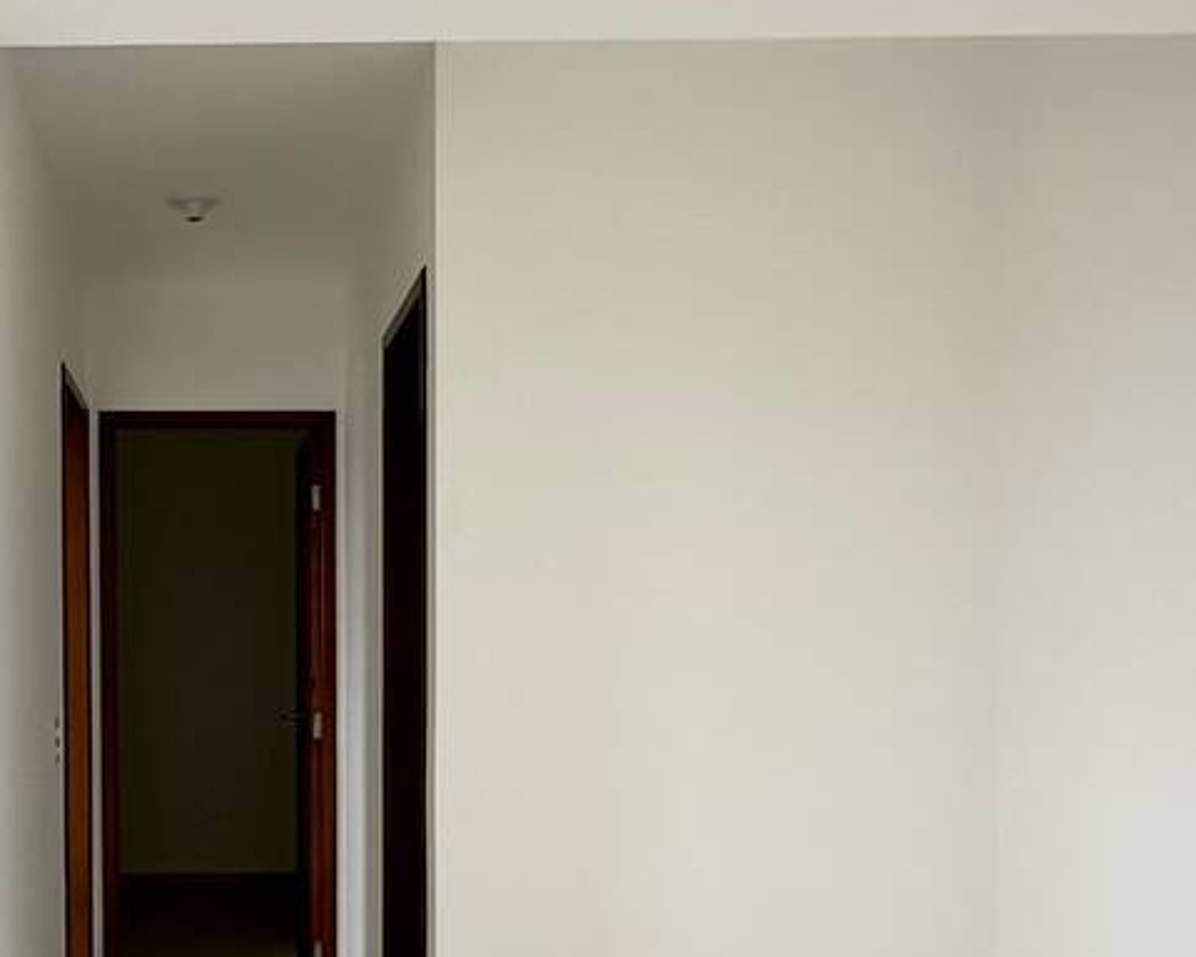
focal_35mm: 41
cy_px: 678
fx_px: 1451
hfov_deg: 42.5
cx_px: 214
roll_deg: +0.4
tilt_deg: -0.5
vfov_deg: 35.9
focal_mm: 2.22
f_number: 2.2
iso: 160
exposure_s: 1/99
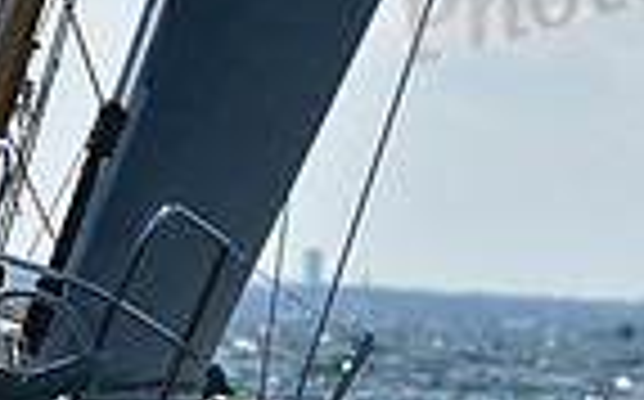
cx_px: 167
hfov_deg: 2.7
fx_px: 13761
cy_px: 245
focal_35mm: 785
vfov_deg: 1.7
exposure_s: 1/2000
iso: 250
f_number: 6.3
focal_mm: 190
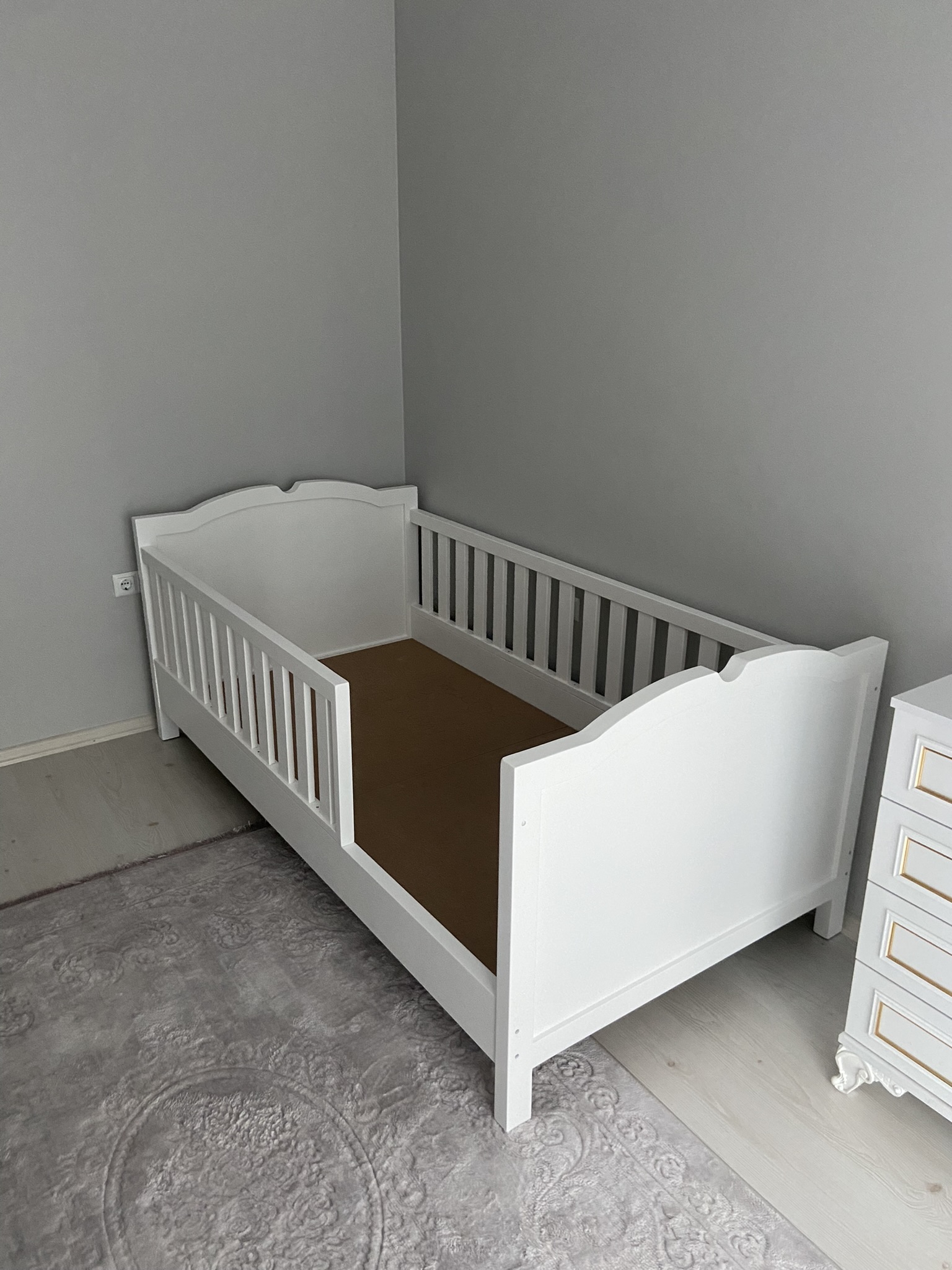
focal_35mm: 26
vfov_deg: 67.3
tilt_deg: -21.1
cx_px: 476
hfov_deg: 53.1
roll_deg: -0.9
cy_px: 635
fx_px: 953
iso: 320
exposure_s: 1/60
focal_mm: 4.25
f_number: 1.8
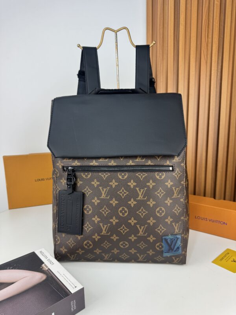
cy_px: 158
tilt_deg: -10.4
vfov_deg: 71.6
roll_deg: +1.6
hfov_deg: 56.8
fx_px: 218
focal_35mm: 24
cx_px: 118
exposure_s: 1/120
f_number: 1.78
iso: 64
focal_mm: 6.76
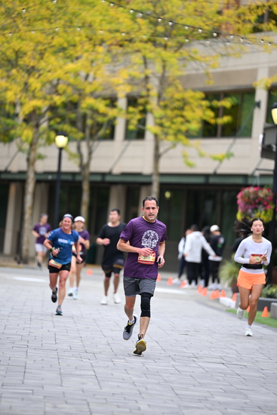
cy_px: 208
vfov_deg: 10.3
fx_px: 2307
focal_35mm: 200
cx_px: 138
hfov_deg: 6.9
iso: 640
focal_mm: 200
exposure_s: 1/2000
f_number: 2.8
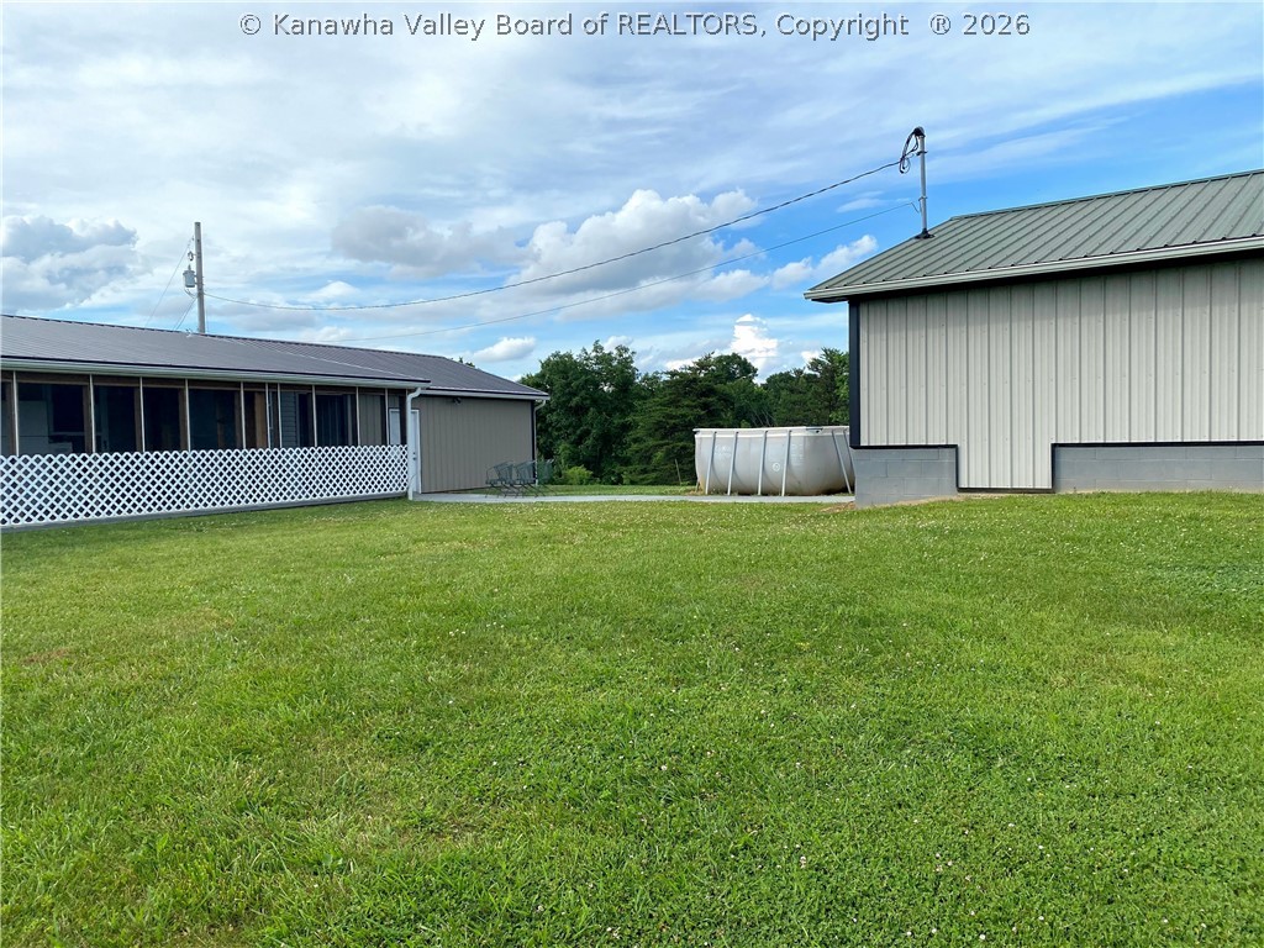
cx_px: 632
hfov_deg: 67.3
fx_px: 949
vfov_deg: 53.1
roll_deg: +1.6
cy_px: 474
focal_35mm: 26
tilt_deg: -4.0
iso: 32
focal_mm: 4.25
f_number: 1.8
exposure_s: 1/2513
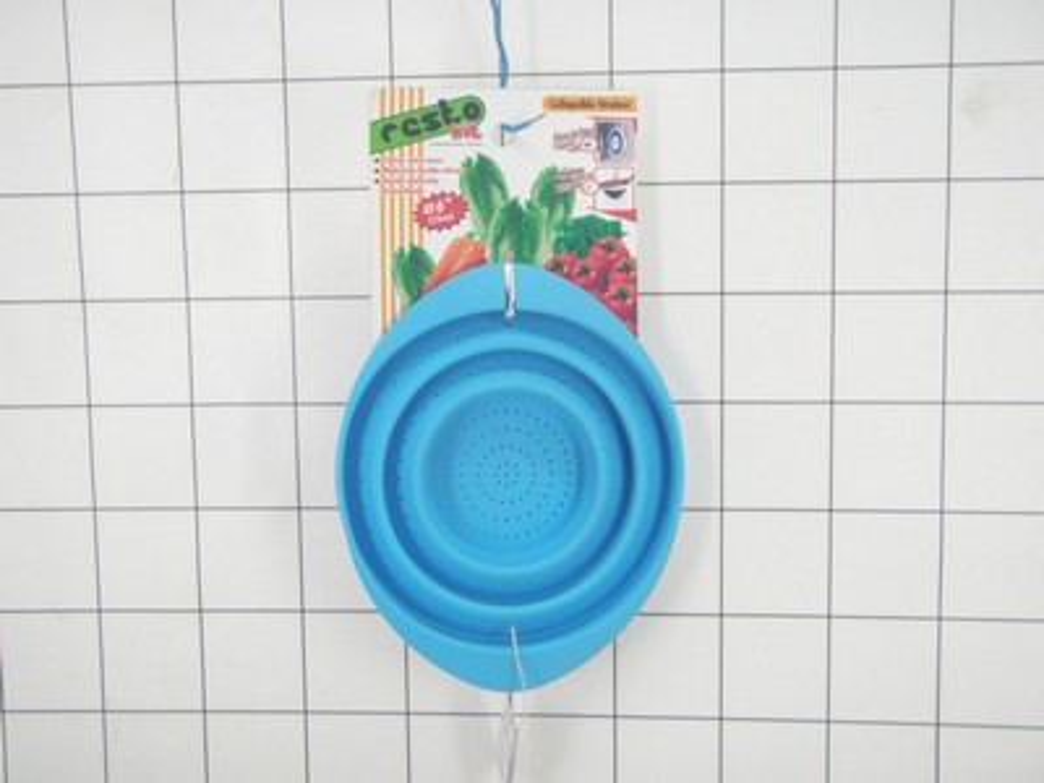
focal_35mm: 51
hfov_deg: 37.5
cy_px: 392
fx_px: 1538
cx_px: 522
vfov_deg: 28.6
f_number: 4
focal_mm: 9.13
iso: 160
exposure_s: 1/40
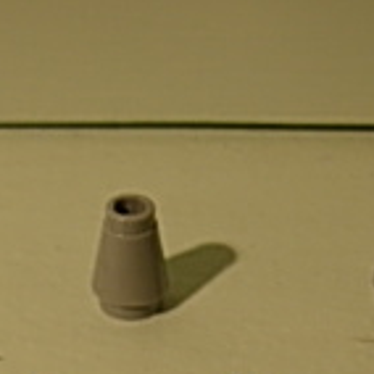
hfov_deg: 12.2
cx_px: 163
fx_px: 1748
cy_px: 582
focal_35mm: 143
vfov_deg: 11.6
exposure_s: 1/13
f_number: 2.7
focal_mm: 7.5
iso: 50
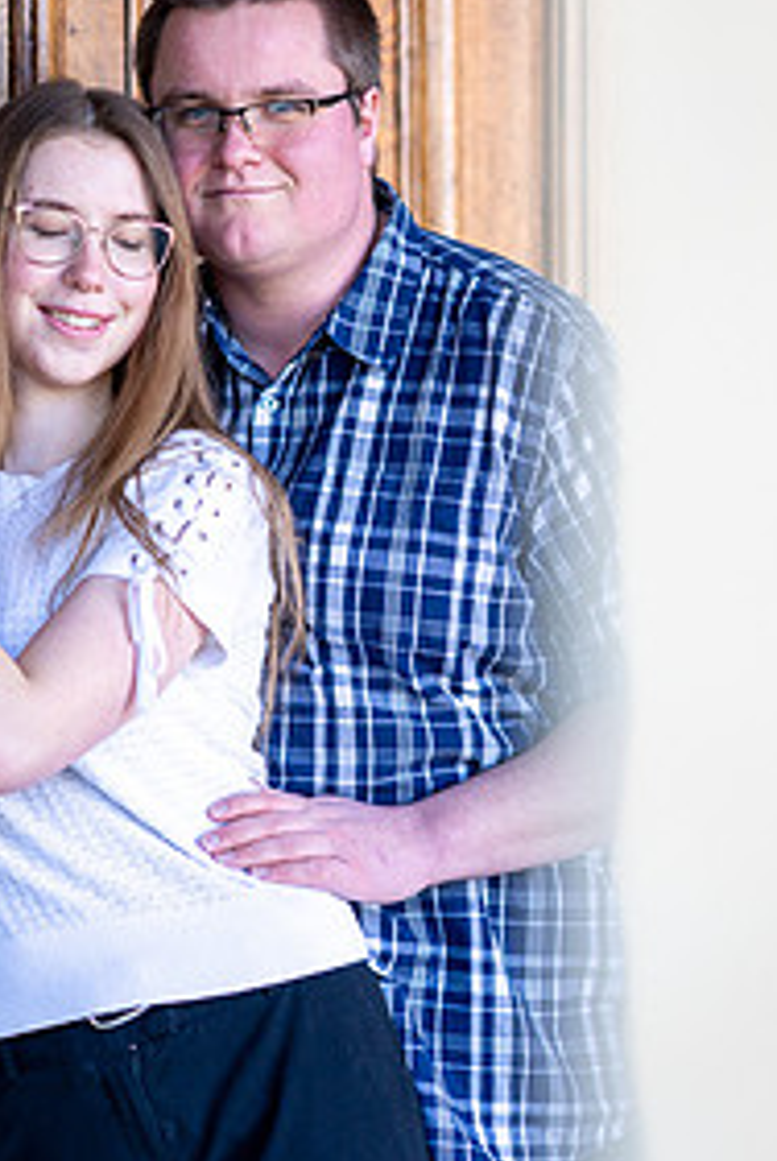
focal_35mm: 136
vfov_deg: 15.1
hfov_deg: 10.1
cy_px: 607
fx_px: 4392
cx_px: 351
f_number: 1.4
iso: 400
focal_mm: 85
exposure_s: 1/1600
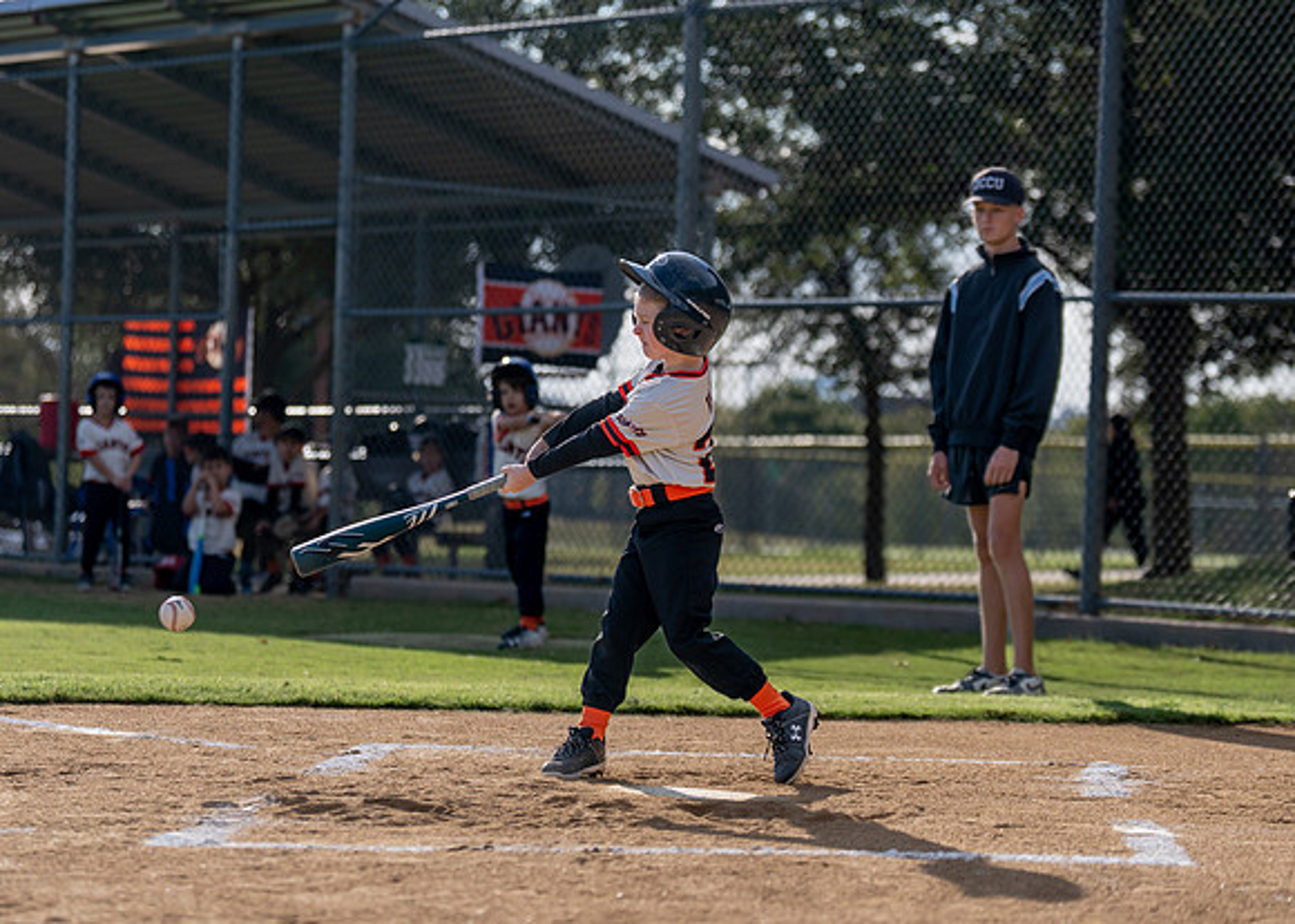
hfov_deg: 16.5
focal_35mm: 121
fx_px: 4452
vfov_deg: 11.9
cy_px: 464
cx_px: 711
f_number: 2.8
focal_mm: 91
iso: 100
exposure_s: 1/1250
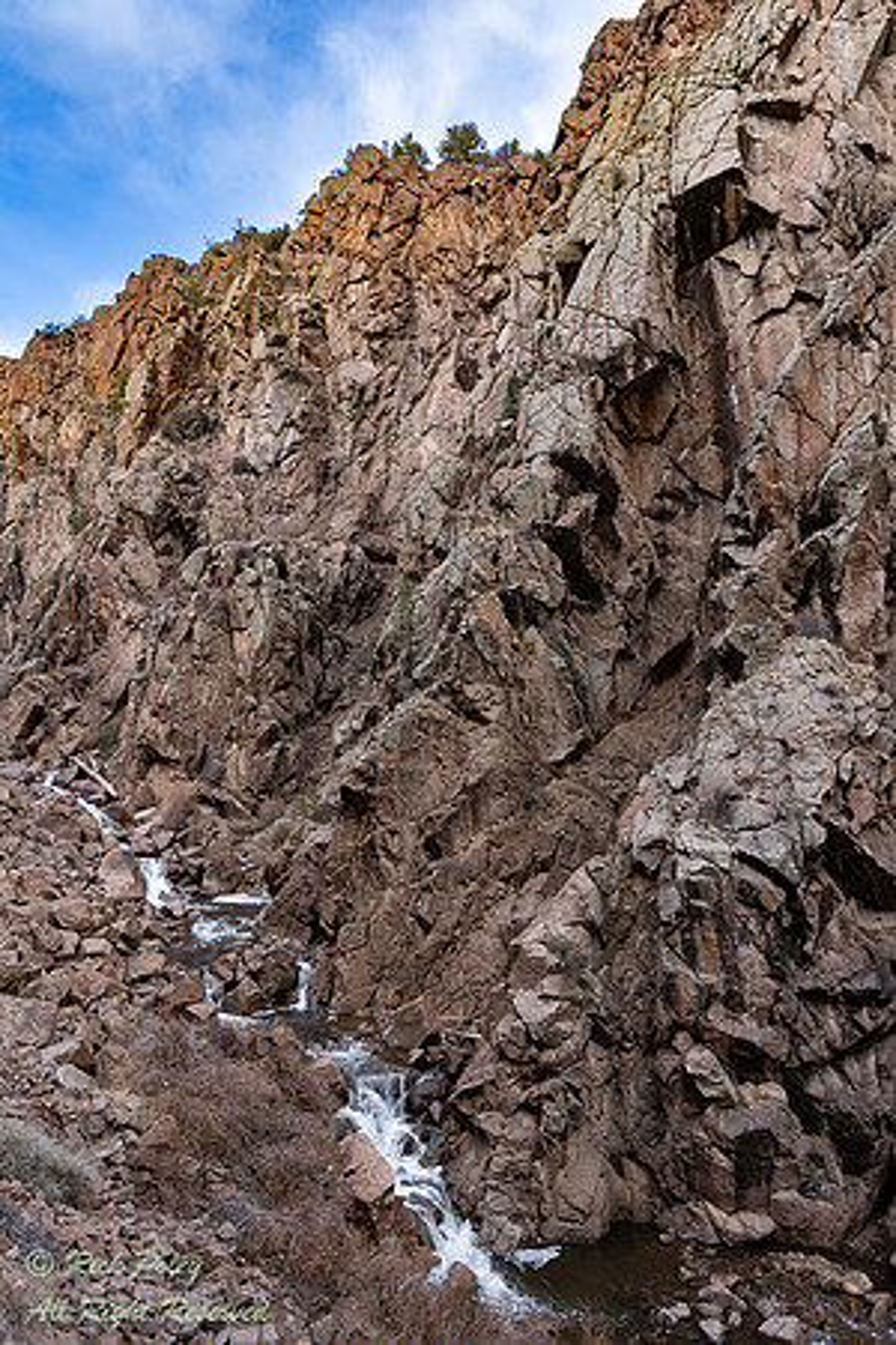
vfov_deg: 67.4
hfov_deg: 47.9
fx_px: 1008
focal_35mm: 27
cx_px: 448
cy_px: 672
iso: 200
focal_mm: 27
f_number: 16
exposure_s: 1/40
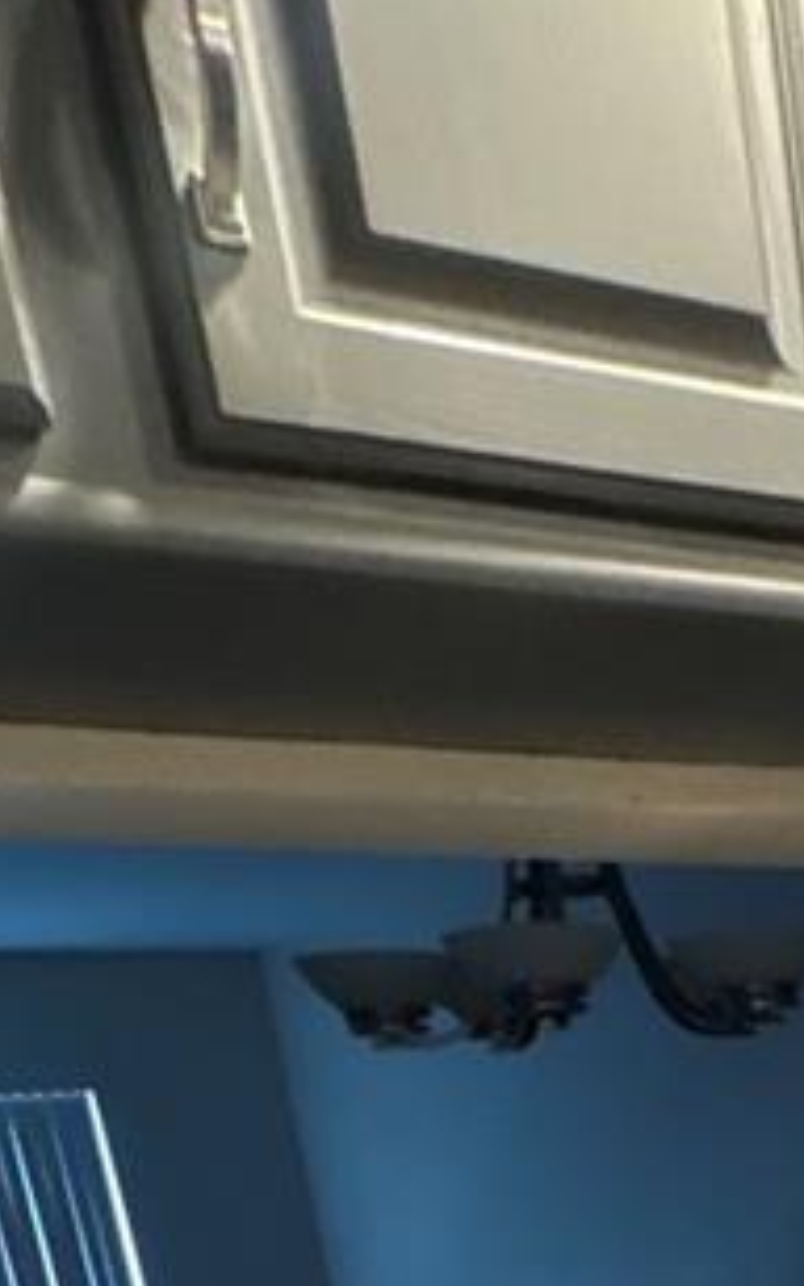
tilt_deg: -21.0
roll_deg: +6.4
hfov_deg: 19.6
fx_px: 2032
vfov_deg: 25.9
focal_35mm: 58
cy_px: 1935
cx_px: 1189
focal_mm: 2.22
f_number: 2.2
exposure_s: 1/60
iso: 640
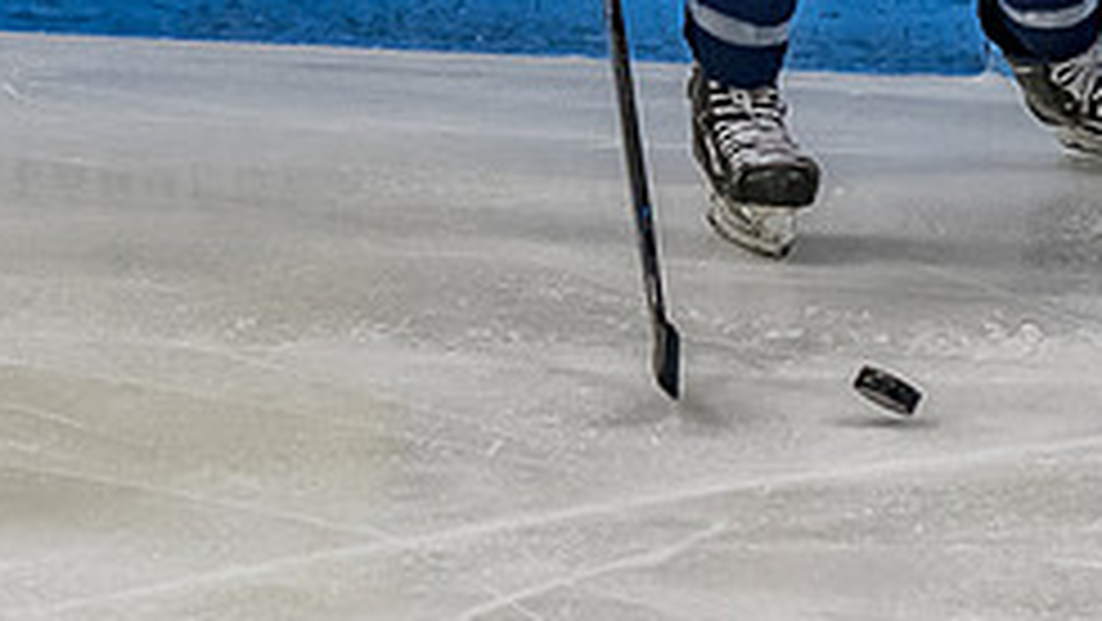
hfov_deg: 4.0
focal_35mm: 536
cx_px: 603
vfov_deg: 2.3
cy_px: -395
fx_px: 15667
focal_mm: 90
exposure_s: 1/800
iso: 1600
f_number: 3.2
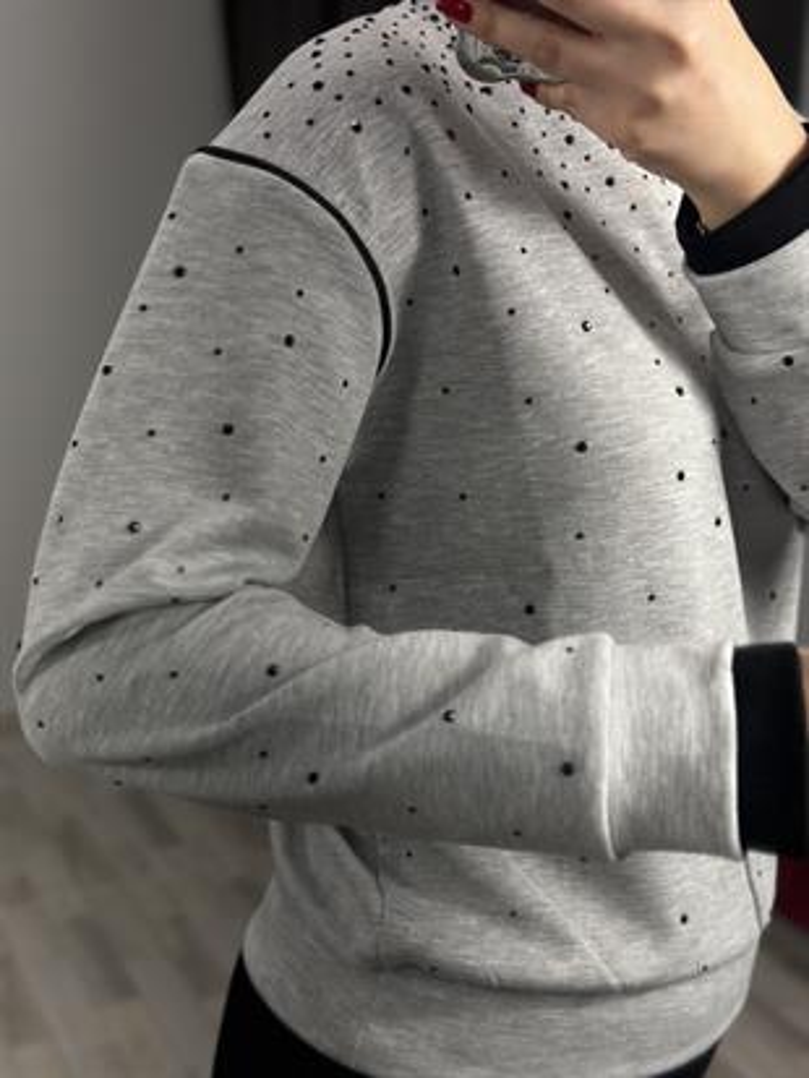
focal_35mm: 48
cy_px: 539
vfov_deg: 39.6
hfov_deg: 30.3
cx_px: 404
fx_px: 1495
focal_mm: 6.86
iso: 64
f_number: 1.78
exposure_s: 1/173
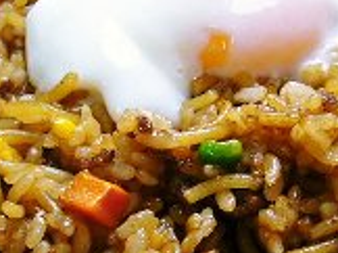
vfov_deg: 17.7
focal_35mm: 83
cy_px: 128
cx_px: 242
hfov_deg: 23.4
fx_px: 809
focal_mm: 5.8
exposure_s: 1/40
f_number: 2.8
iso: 80
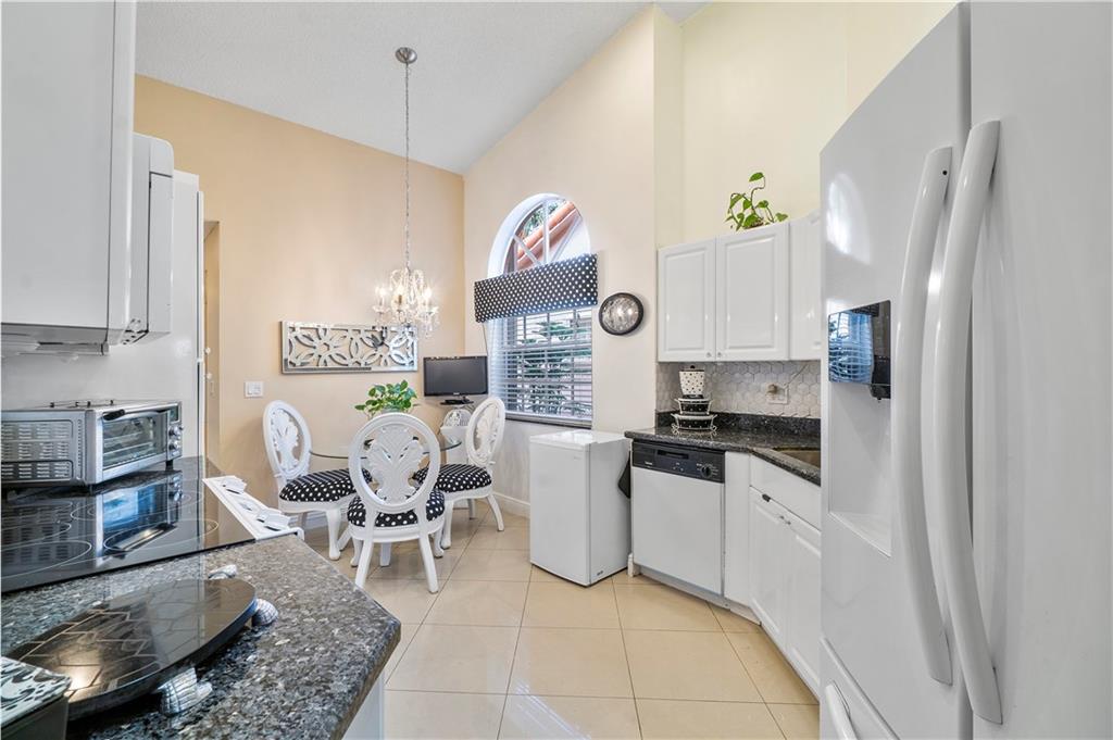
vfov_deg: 77.2
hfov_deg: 100.4
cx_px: 556
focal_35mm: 15
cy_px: 370
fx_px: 463
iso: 160
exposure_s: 1/2.5
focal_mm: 10
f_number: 11
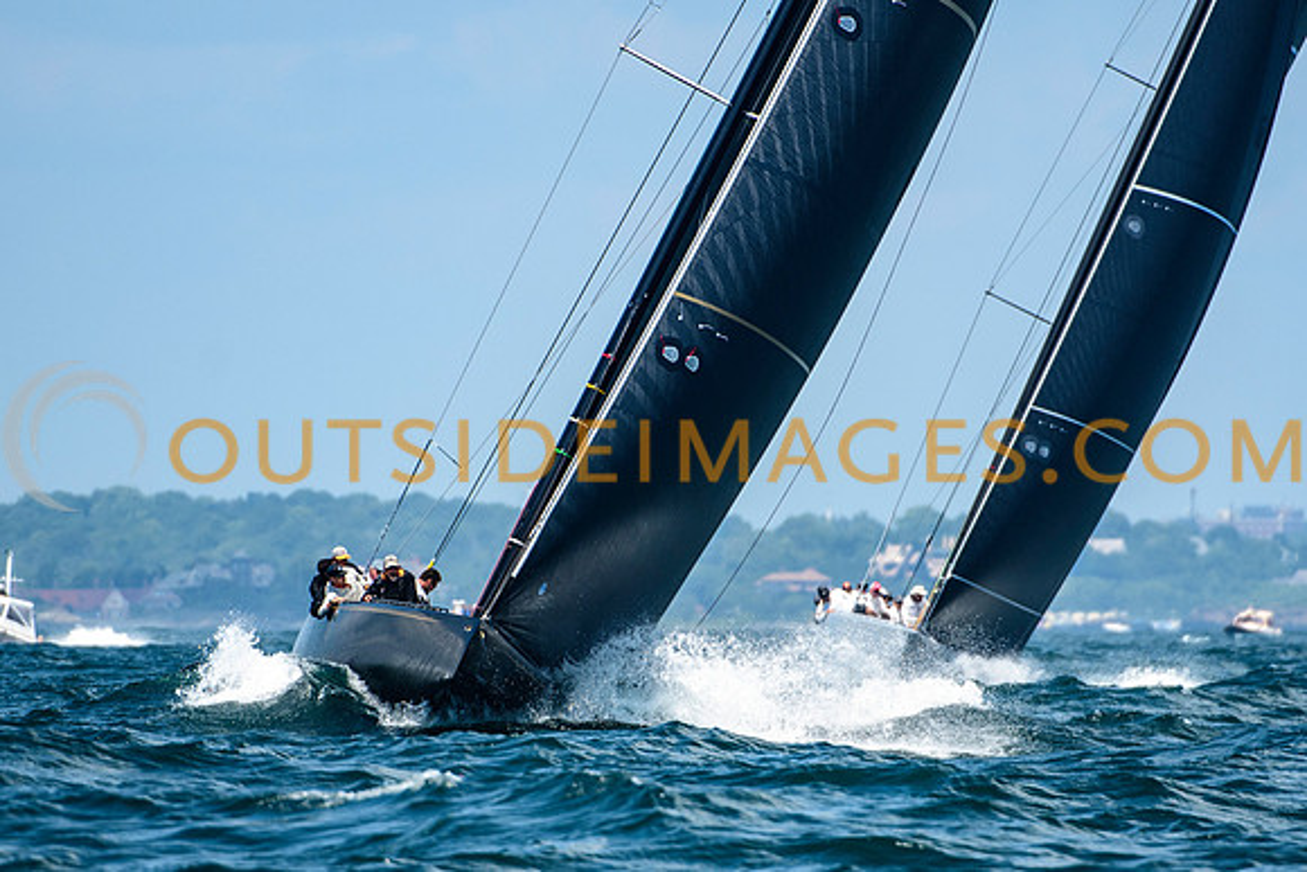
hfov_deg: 2.8
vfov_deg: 1.9
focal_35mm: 739
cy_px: 526
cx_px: 636
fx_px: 26839
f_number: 5.6
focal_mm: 400
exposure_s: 1/2000
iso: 400
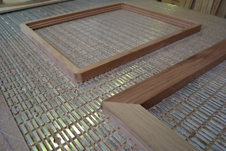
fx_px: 188
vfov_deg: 43.6
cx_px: 113
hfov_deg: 61.9
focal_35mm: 30
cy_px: 76
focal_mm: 20
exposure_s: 1/15
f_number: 3.8
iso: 100
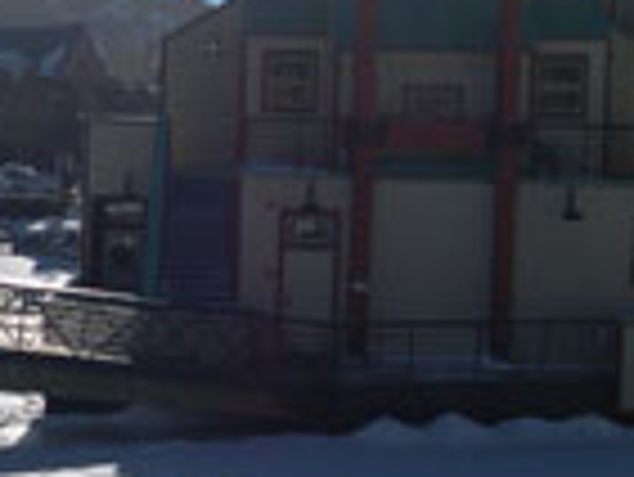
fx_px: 1980
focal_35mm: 108
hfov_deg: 17.0
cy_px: 284
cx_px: -211
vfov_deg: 13.7
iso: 100
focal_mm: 8
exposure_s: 1/502
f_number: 7.6
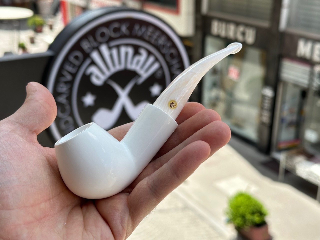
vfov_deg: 30.3
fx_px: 444
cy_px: 120
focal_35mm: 48
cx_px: 160
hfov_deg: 39.7
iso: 64
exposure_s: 1/1242
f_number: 1.78
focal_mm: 6.86
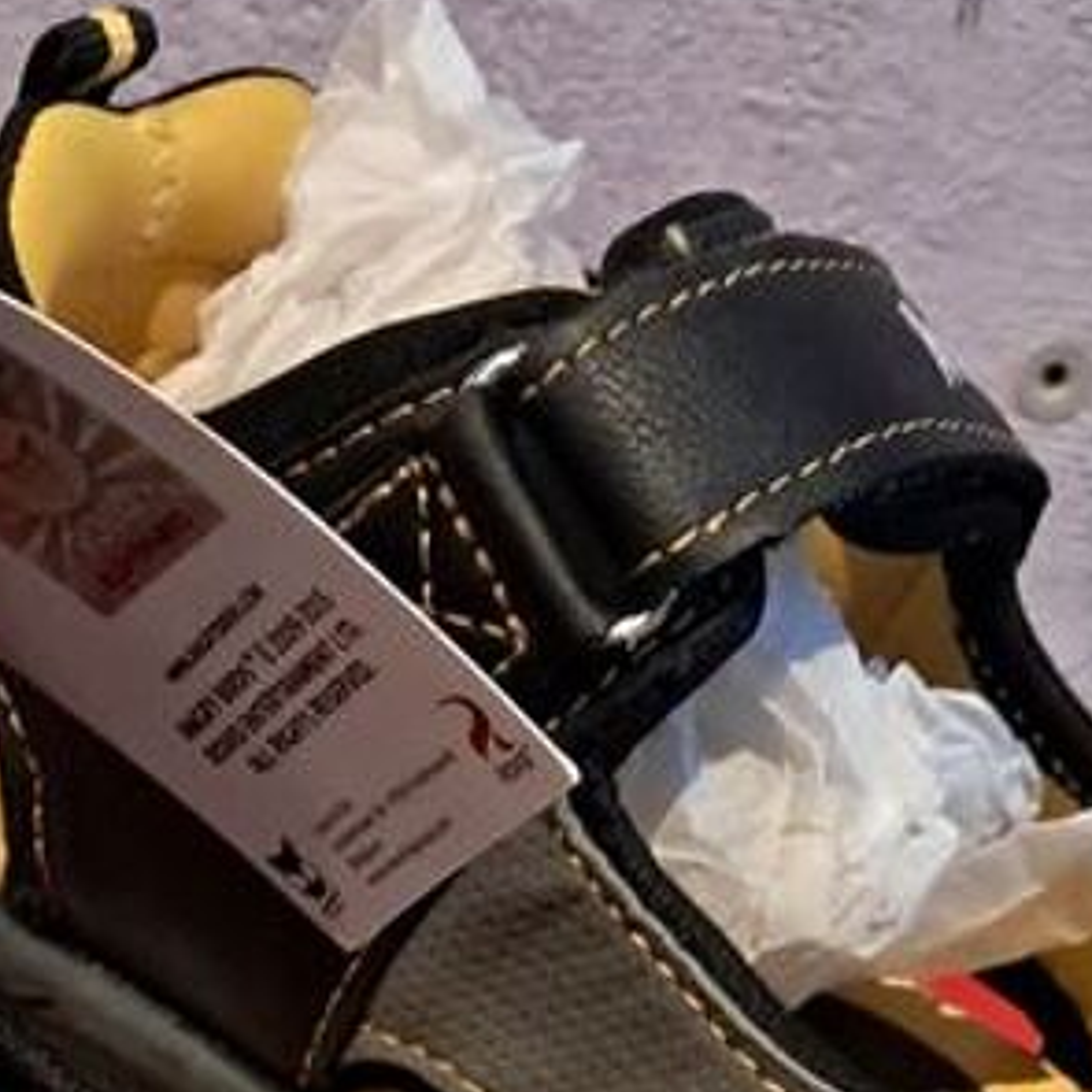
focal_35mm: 108
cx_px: 30
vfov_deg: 14.0
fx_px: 3855
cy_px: 2056
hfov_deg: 15.8
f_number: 1.8
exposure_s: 1/33
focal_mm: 4
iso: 500
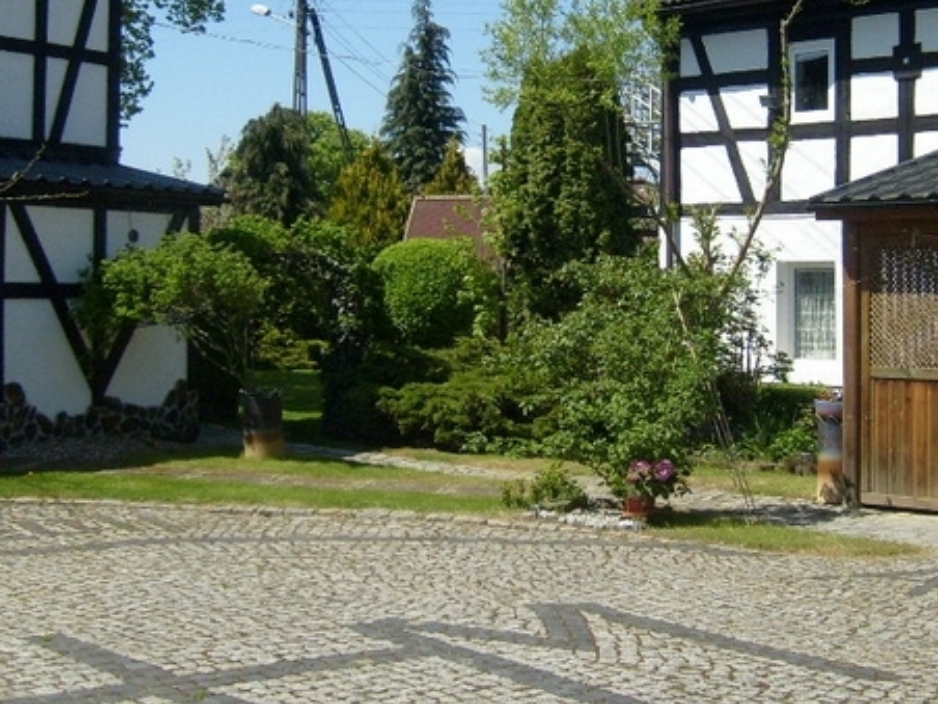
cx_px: 600
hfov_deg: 31.0
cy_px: 251
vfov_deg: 23.6
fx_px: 1680
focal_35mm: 62
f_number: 7.1
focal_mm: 5.8
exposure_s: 1/350
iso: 80
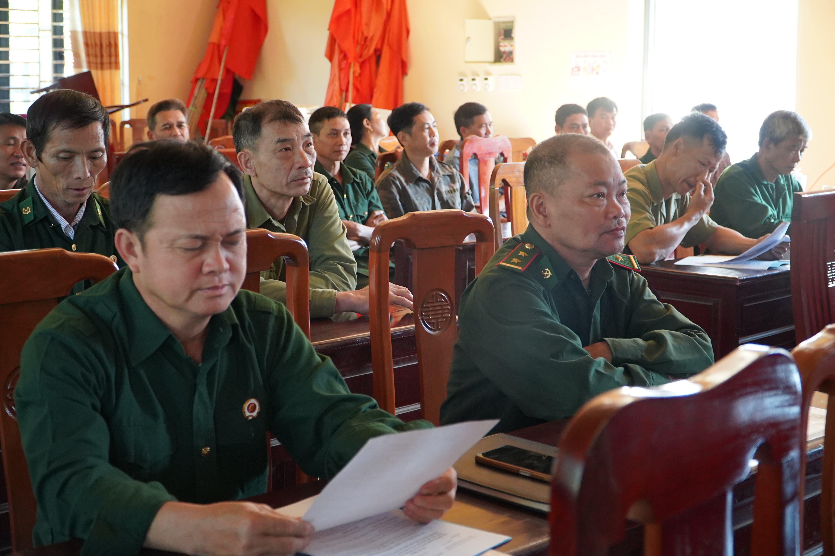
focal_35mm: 46
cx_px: 418
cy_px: 278
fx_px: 1067
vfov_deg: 29.2
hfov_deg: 42.7
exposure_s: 1/160
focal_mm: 31
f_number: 4
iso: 2500
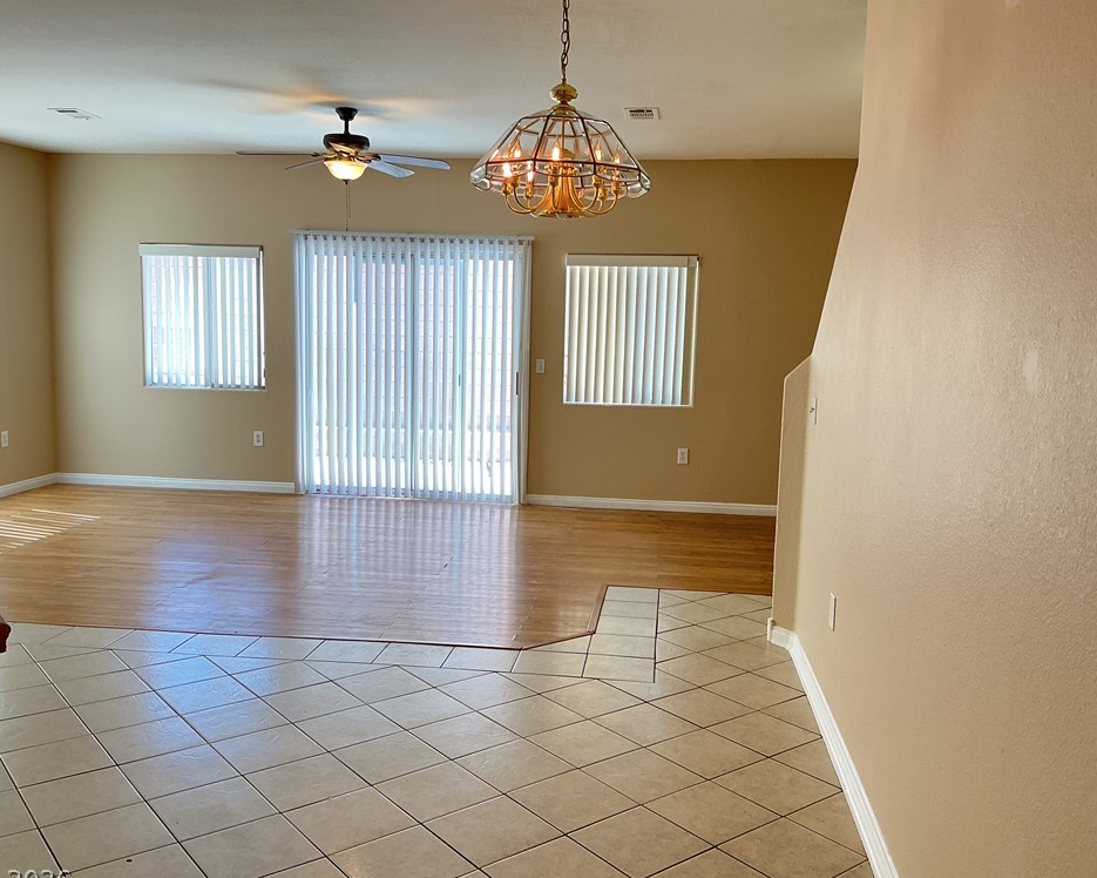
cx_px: 544
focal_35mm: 31
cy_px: 448
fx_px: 1006
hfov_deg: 57.2
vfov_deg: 47.1
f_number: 1.8
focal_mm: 3
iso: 100
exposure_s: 1/60
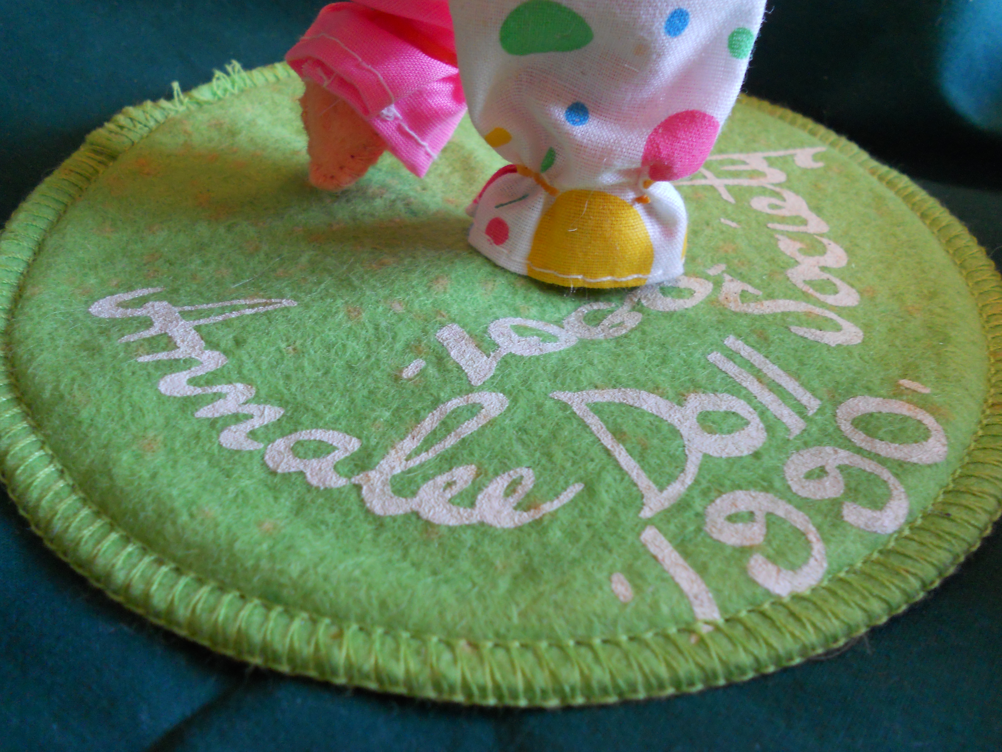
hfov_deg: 56.8
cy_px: 376
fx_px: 926
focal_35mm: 32
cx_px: 501
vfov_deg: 44.2
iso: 250
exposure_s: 1/30
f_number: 3.5
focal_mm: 5.8
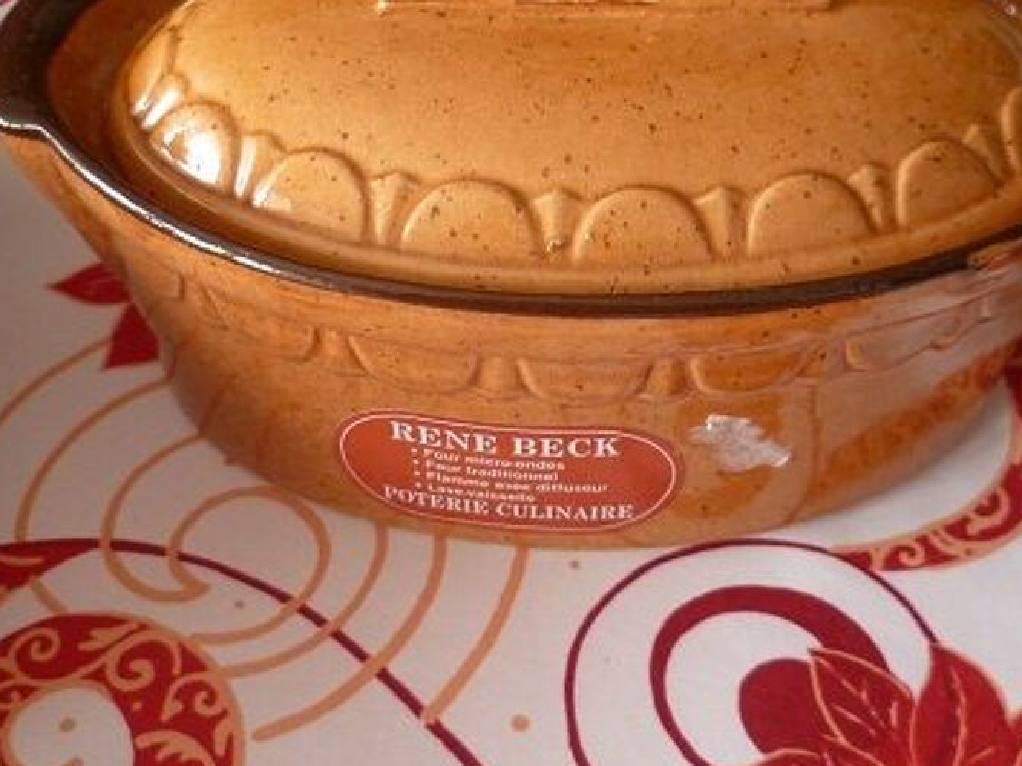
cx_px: 532
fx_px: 1417
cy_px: 265
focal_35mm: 48
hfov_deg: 39.7
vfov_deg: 30.1
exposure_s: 1/30
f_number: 3
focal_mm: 5.7
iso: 320
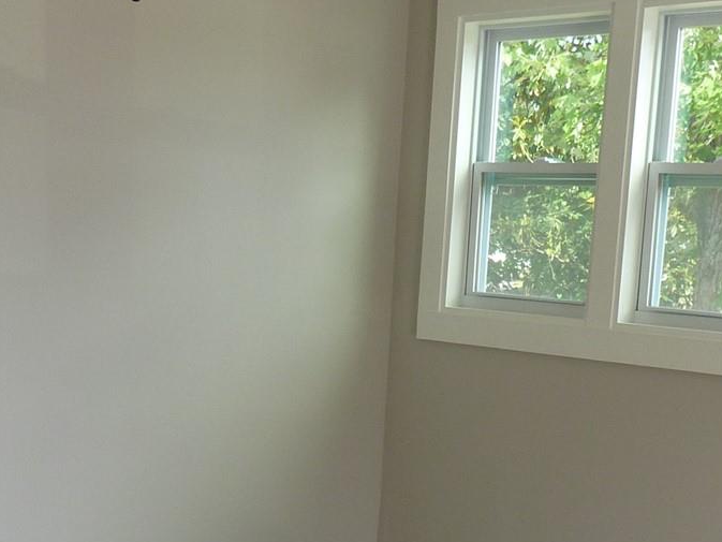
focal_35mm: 73
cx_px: 324
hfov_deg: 26.7
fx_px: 1523
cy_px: 472
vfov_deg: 19.8
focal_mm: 4.3
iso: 100
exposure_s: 1/60
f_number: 3.3
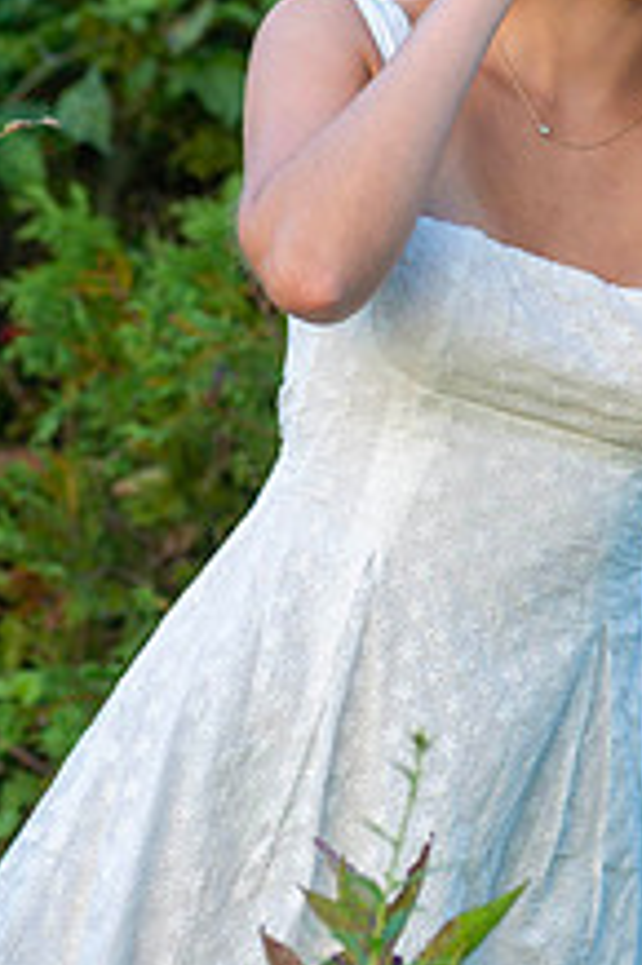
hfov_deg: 5.5
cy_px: 235
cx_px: 620
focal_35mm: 248
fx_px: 6644
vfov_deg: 8.3
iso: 160
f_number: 4
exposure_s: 1/200
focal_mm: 120
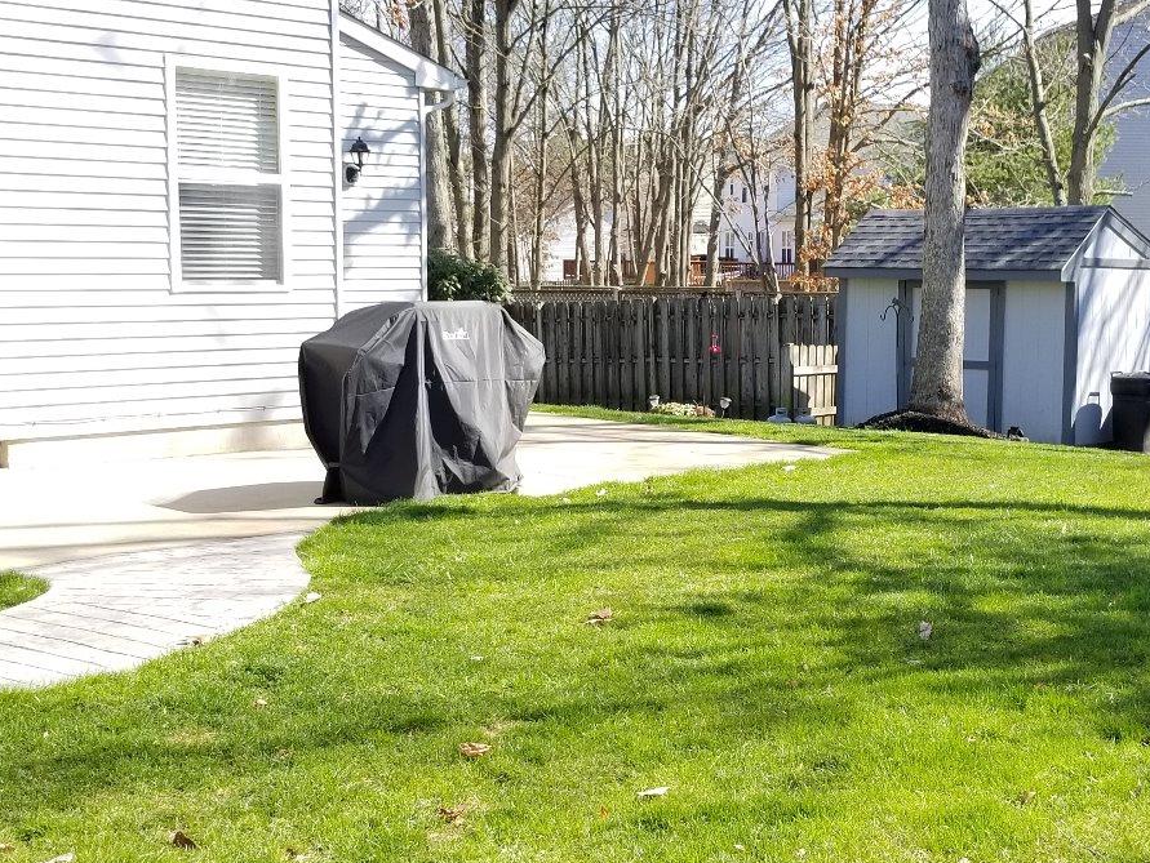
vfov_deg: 34.4
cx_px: 782
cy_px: 448
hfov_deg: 44.0
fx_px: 1396
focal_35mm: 42
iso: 50
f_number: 1.7
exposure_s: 1/680
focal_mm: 4.25
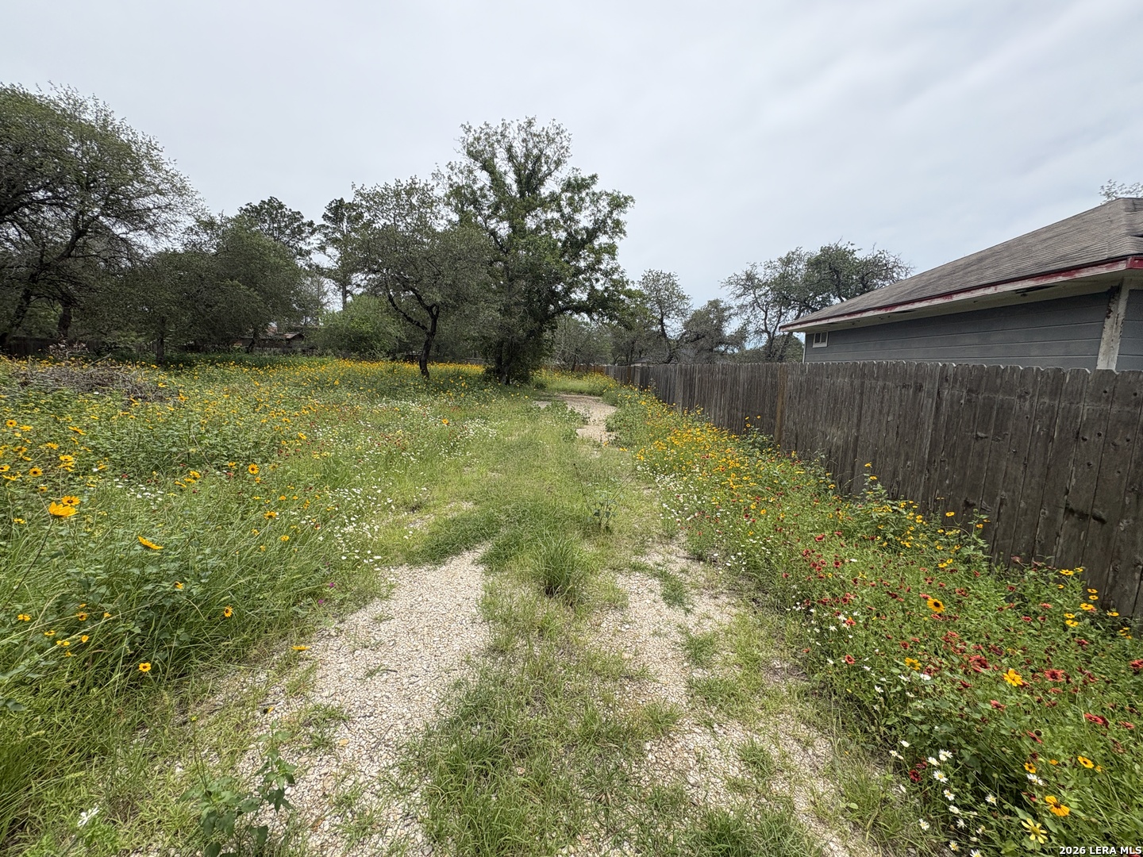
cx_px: 572
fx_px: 462
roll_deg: +0.5
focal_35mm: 14
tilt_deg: -6.2
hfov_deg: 102.1
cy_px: 428
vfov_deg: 85.7
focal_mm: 2.22
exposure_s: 1/1370
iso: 40
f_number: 2.2
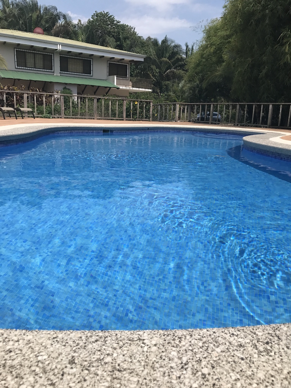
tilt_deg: -13.8
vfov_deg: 63.4
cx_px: 146
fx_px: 314
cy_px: 194
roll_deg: -2.1
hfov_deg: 49.7
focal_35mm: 28
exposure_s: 1/4167
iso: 20
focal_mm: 3.99
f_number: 1.8
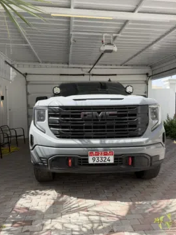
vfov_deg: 65.3
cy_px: 118
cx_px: 87
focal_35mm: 27
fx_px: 183
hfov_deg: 51.4
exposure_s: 1/1770
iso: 80
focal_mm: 6.76
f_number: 1.78
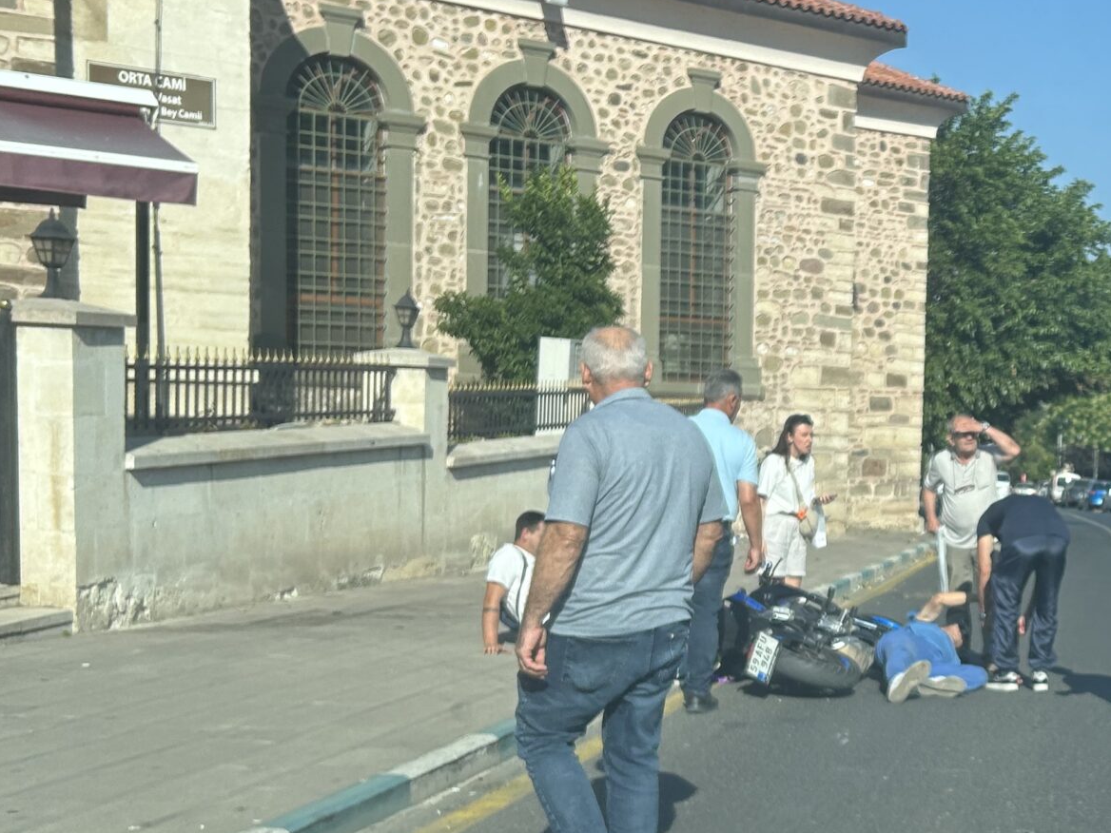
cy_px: 597
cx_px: 1107
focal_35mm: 57
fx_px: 1829
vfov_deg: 25.4
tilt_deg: -6.1
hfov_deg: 31.3
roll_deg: -2.5
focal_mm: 5.7
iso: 50
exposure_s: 1/2571
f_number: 1.5
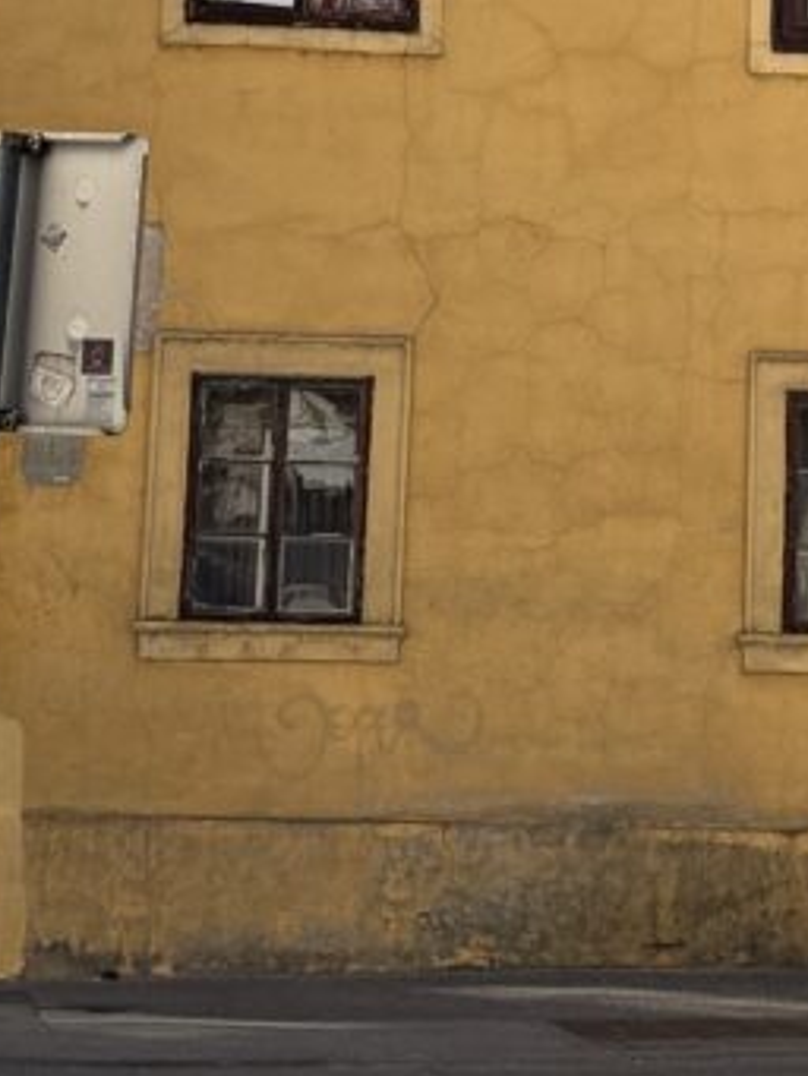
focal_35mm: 144
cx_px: 707
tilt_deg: +11.8
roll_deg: -1.9
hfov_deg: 10.3
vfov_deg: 13.1
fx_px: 4479
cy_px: -407
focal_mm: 6.76
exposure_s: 1/3534
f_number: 1.78
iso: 64
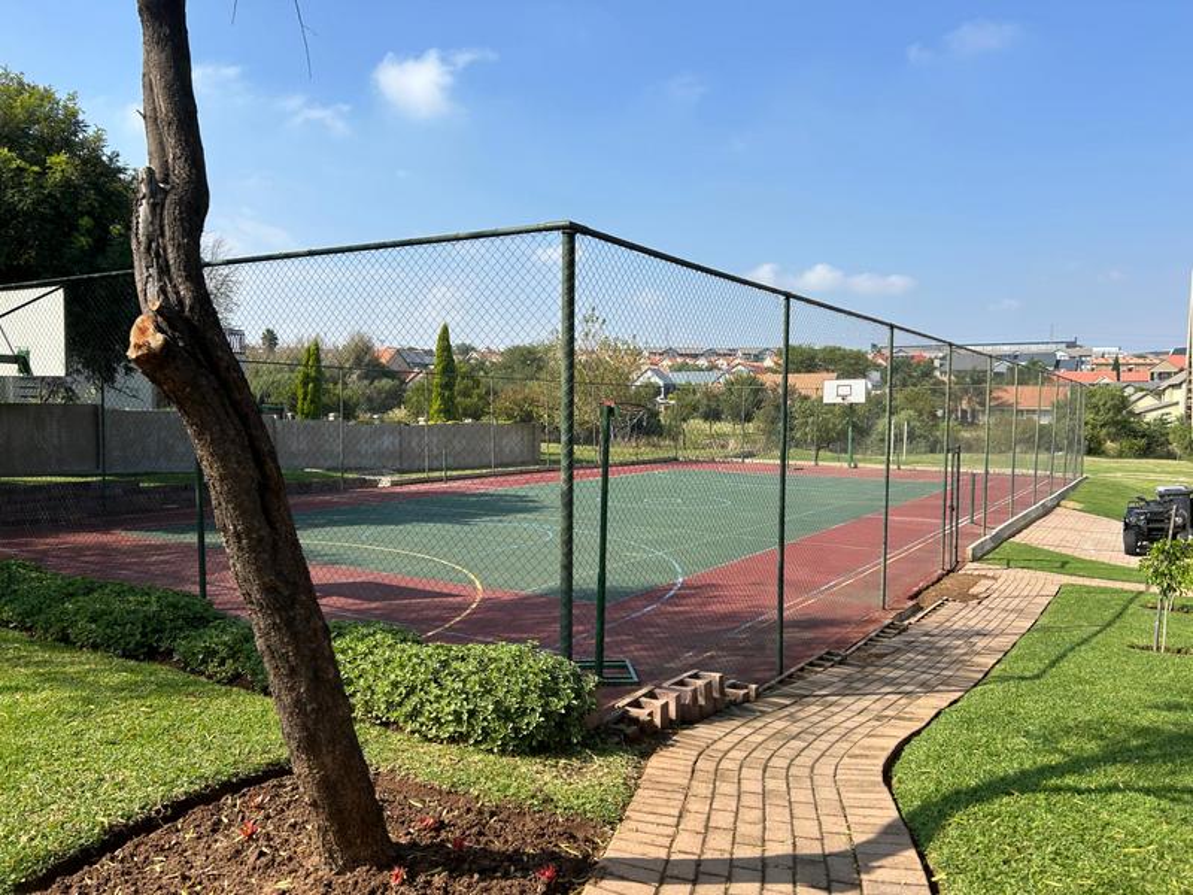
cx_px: 596
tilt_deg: -3.4
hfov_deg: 67.3
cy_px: 448
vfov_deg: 53.1
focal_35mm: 26
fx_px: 896
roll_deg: -1.3
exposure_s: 1/3165
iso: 50
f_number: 1.5
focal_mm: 5.7
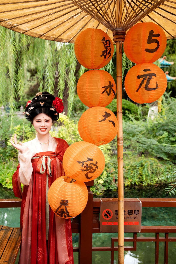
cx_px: 88
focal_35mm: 44
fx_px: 322
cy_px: 132
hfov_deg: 30.5
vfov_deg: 44.5
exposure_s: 1/125
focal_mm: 44
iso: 800
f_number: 4
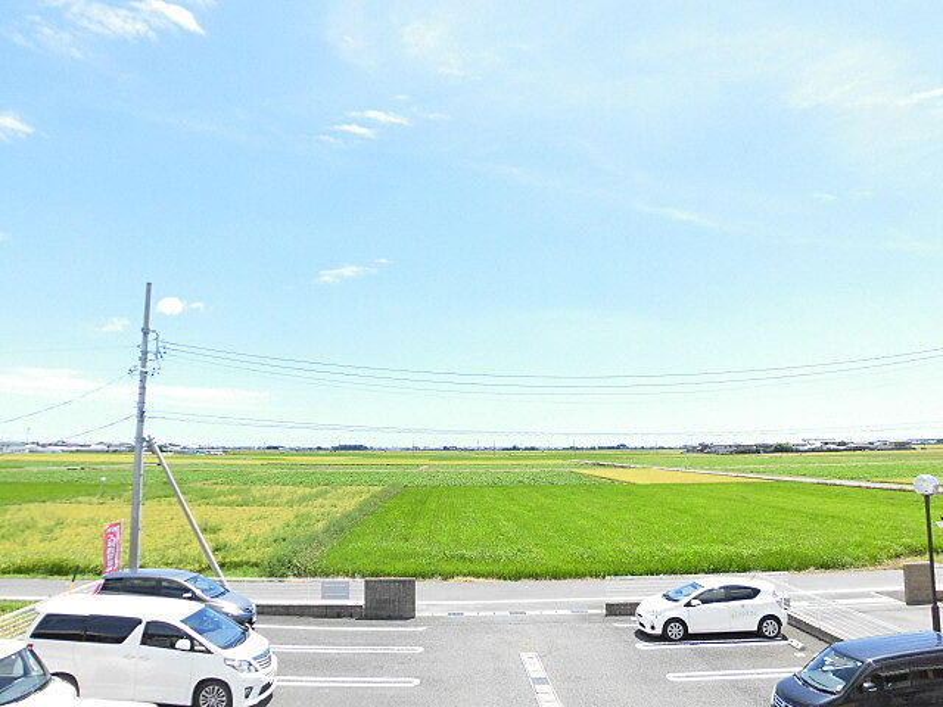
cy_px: 354
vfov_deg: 56.8
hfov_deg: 71.6
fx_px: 654
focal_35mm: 24
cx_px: 472
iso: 100
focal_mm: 4.3
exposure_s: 1/800
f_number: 3.1
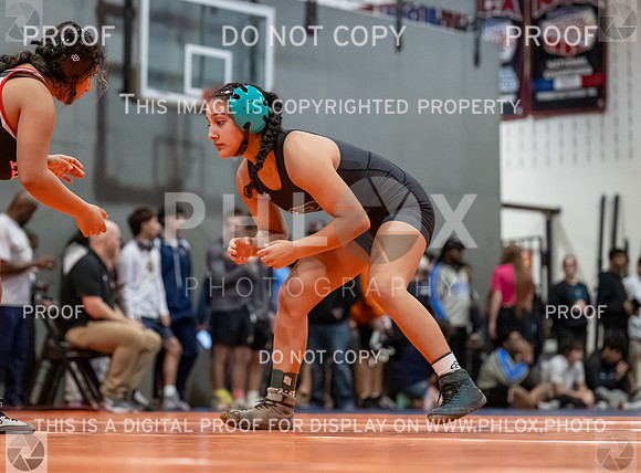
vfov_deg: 12.9
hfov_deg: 17.5
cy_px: 174
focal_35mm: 113
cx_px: 249
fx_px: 2083
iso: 5000
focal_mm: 83
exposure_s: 1/800
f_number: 2.8
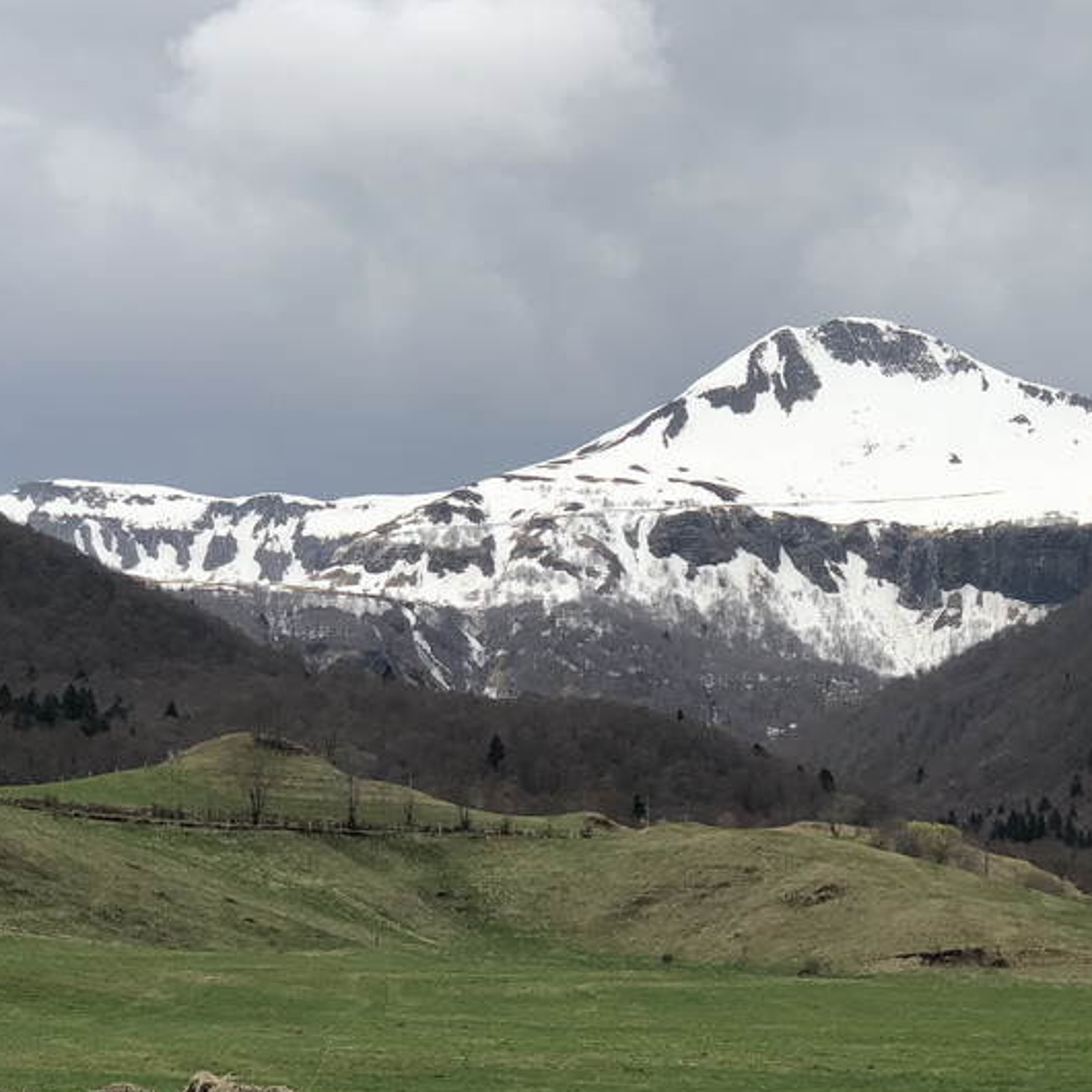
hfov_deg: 16.6
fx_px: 3712
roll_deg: +1.1
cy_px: 628
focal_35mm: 104
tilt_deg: +6.5
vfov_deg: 16.7
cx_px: 896
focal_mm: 6
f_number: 2.4
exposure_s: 1/774
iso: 16
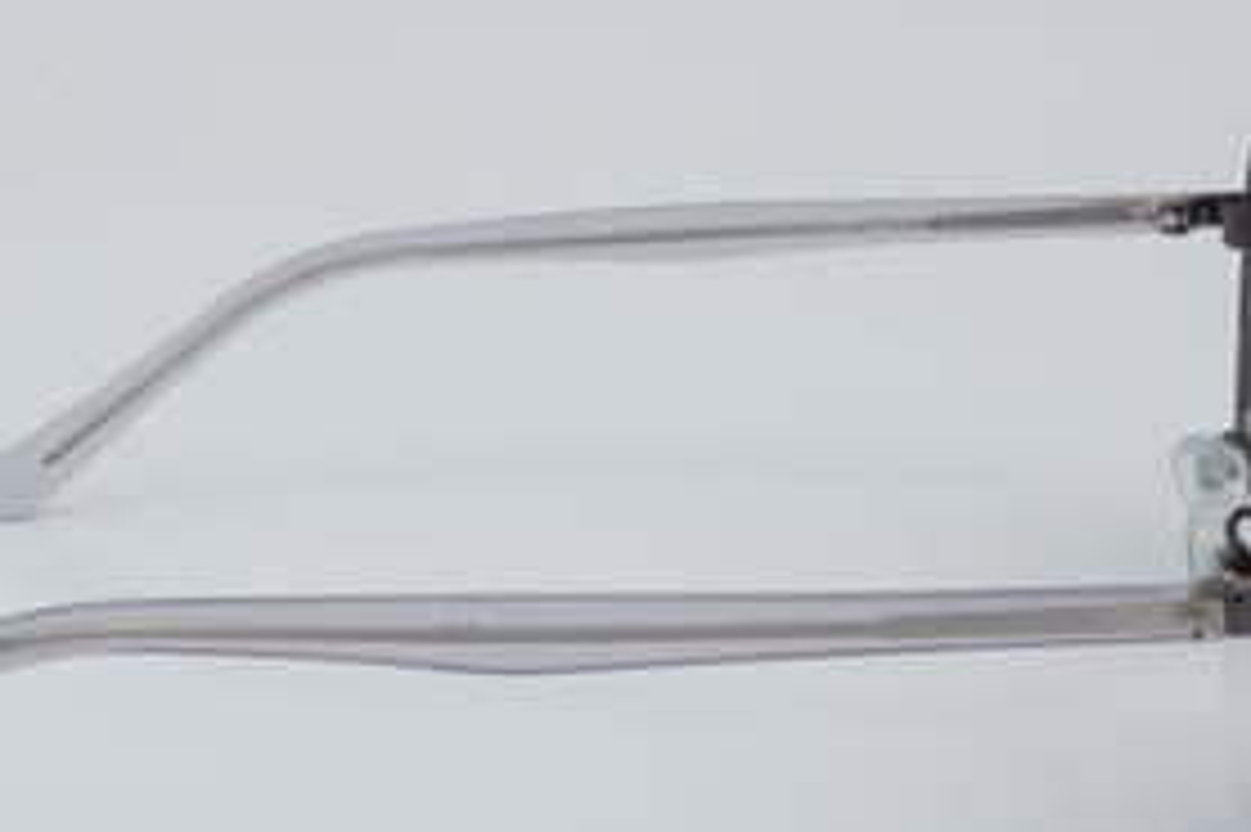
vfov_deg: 12.6
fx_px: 3751
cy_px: 553
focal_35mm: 108
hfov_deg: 18.9
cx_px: 504
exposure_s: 1/4
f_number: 32
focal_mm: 50
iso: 100
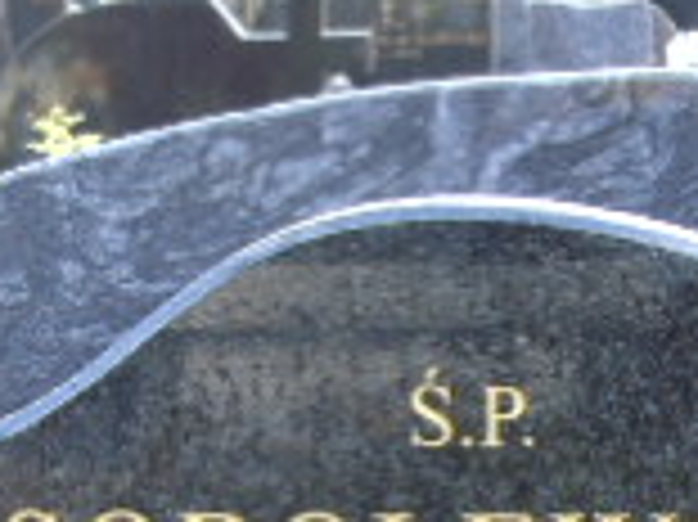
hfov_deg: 10.4
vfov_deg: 7.6
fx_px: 3828
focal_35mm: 190
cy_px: 954
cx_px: 99
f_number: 4.1
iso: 80
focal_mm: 8.2
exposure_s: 1/40
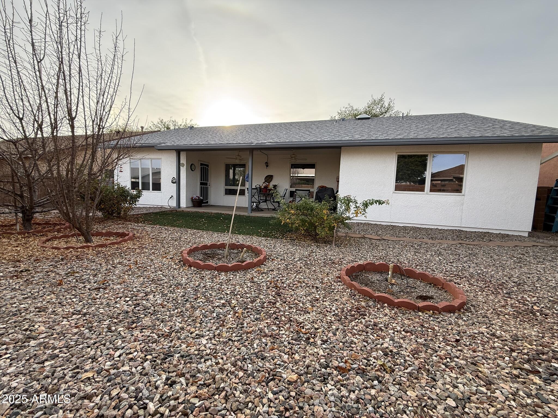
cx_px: 279
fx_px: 226
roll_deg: -3.0
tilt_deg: -4.1
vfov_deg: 85.7
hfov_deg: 102.1
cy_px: 209
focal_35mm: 14
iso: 64
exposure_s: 1/419
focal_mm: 2.22
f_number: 2.2
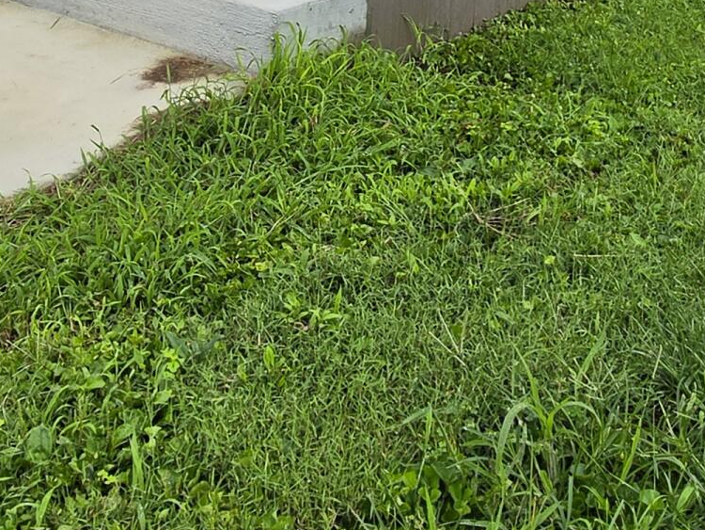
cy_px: -152
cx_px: 313
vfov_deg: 24.6
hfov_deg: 36.8
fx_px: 1059
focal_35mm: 52
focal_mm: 2.2
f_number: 1.9
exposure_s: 1/902
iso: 32
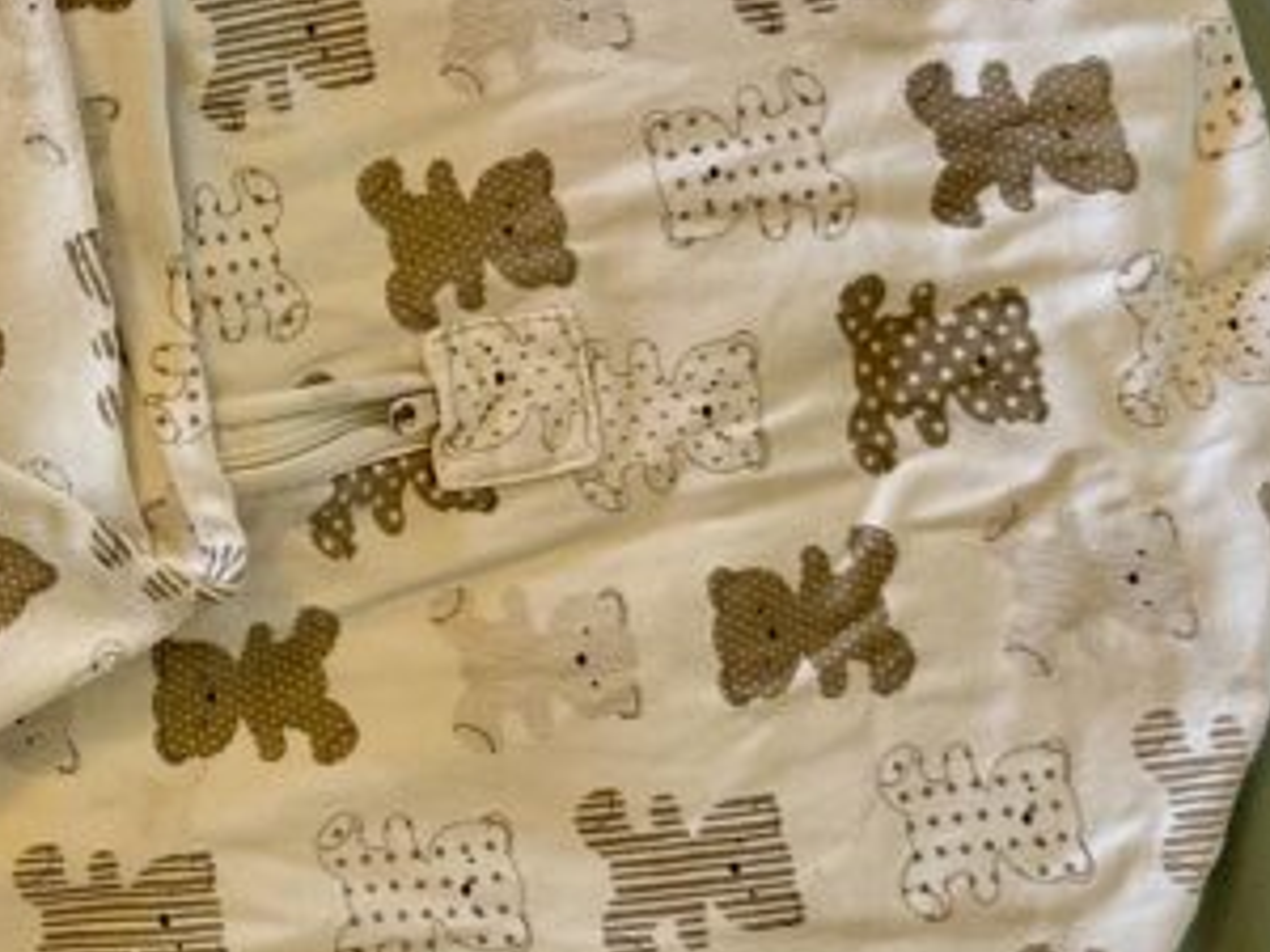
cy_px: 313
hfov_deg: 21.5
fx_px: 3008
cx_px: -394
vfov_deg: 17.9
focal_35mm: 82
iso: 160
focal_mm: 6.86
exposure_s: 1/50
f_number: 1.78
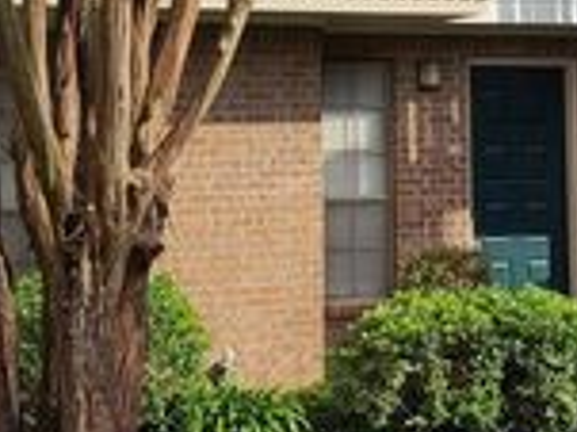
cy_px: -203
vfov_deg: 12.8
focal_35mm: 110
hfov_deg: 17.6
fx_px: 1832
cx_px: 516
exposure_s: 1/2685
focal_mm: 5.4
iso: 40
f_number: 1.8
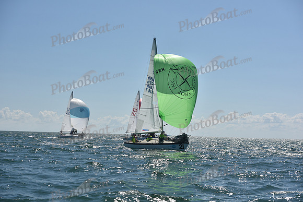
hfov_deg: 28.8
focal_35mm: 70
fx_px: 589
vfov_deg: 19.5
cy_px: 101
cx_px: 152
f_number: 6.3
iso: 250
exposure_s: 1/1250
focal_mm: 70
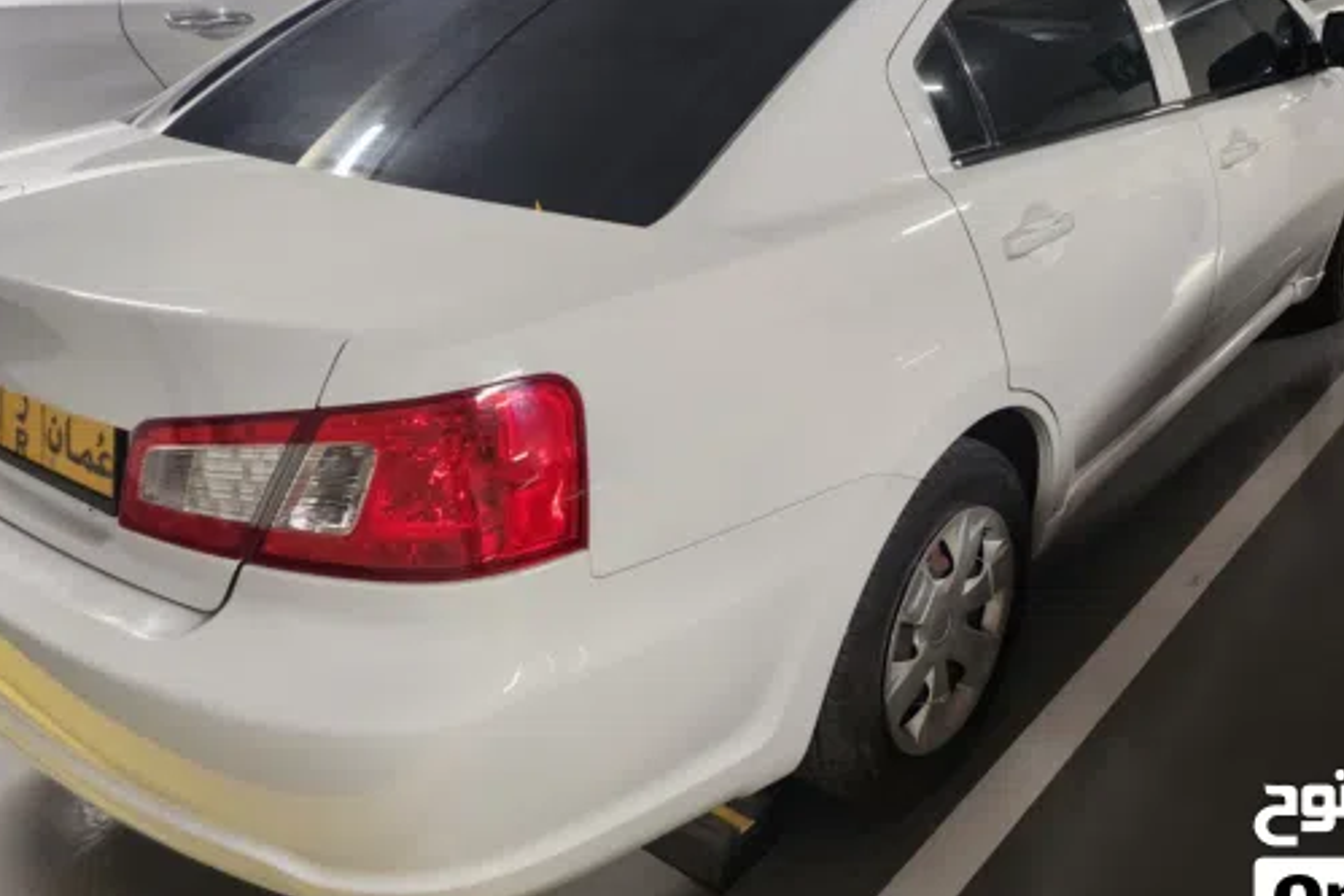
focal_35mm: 32
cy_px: 371
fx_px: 1195
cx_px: 848
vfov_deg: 41.0
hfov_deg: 57.9
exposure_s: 1/100
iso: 800
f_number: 1.8
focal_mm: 5
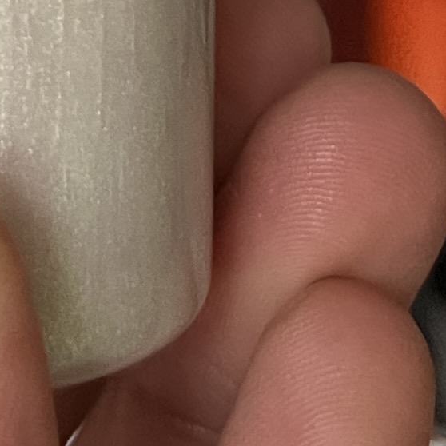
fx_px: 2420
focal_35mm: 166
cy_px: -608
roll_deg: -0.7
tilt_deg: -4.4
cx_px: -83
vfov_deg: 9.4
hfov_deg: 10.4
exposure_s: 1/60
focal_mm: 5.7
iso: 250
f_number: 1.5
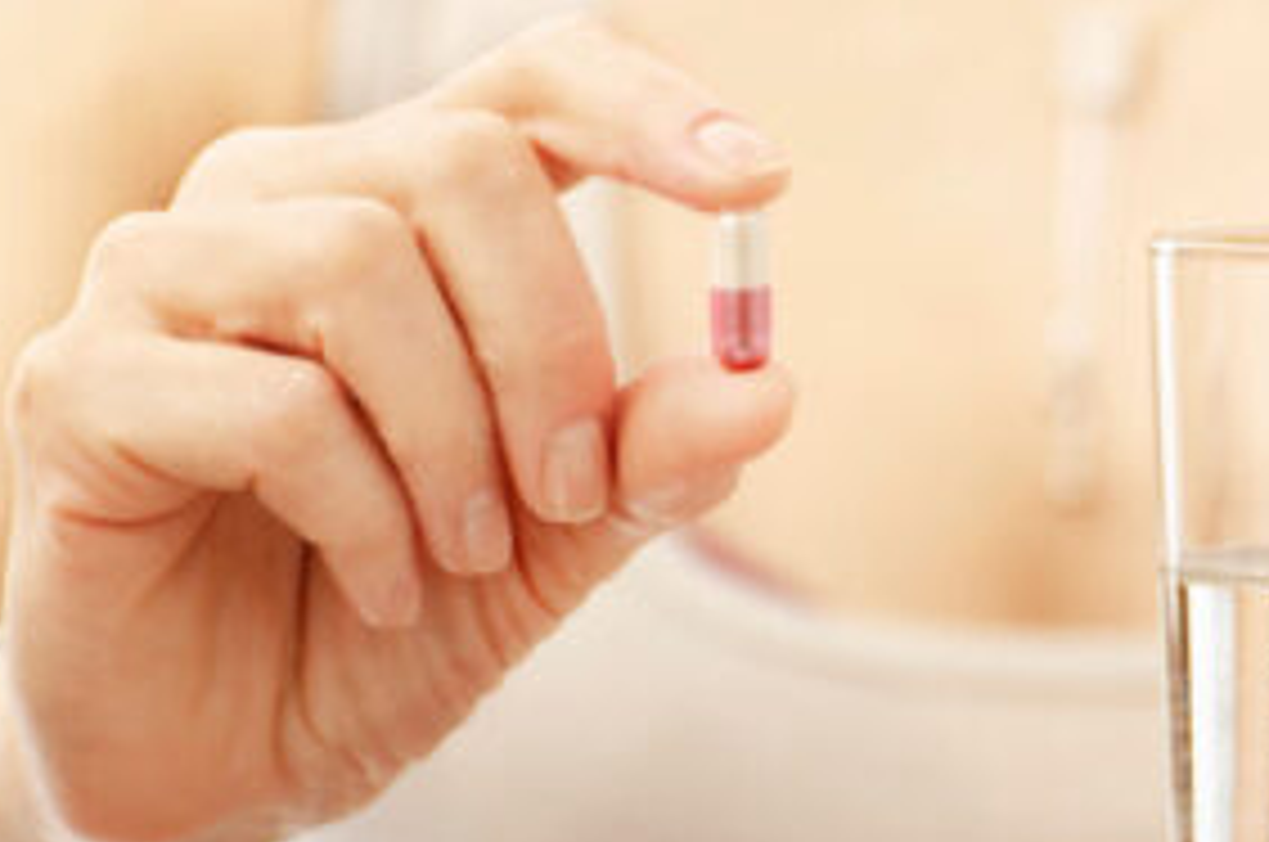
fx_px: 14353
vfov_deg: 3.4
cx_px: 1006
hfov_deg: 5.1
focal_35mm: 408
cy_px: 410
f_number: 4.8
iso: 100
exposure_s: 1/250
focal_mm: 155
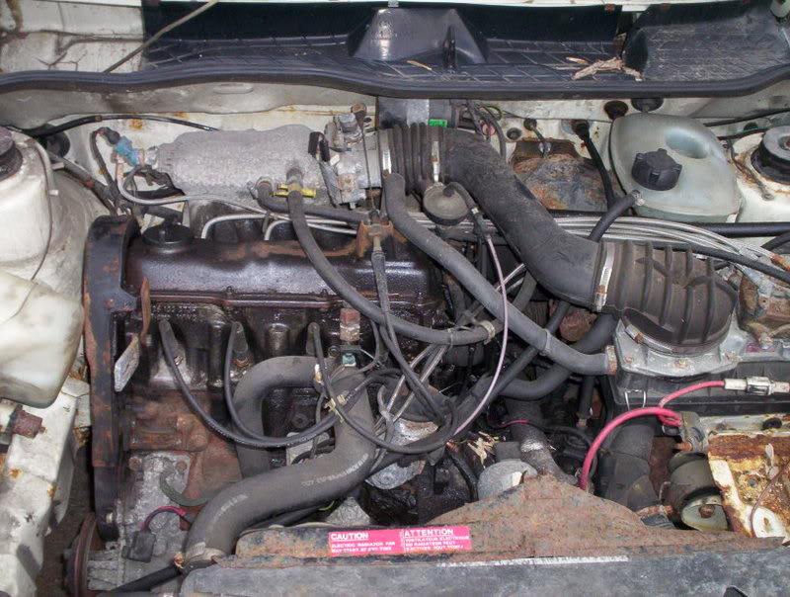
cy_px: 298
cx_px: 395
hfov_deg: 48.9
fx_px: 869
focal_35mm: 38
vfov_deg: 37.9
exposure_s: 1/60
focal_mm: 4.99
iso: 140
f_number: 4.5
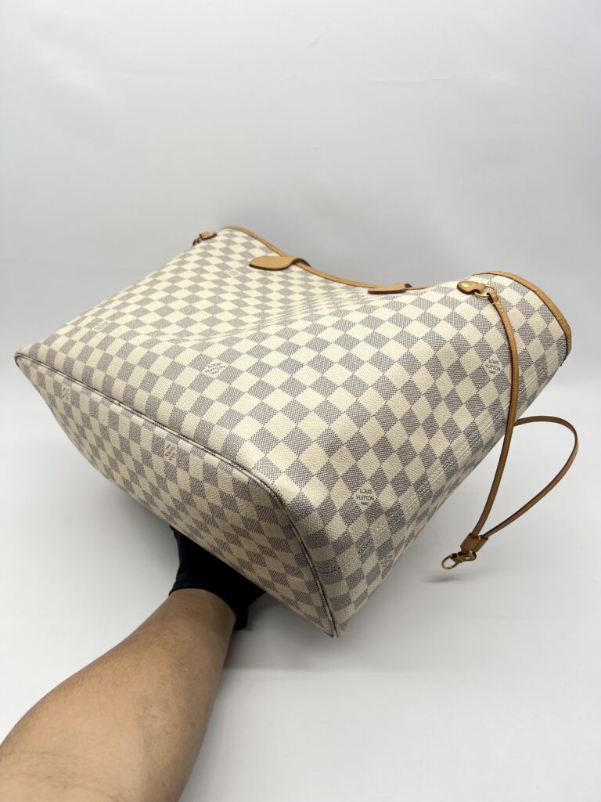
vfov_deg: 67.3
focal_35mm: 26
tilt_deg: -28.8
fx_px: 602
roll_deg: -0.4
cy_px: 401
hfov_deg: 53.1
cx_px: 300
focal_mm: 5.7
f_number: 1.5
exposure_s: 1/133
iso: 32
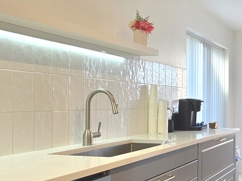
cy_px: 112
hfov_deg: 38.1
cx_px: 272
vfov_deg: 35.8
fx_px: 280
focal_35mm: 40
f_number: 1.9
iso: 50
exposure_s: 1/120
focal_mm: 2.2
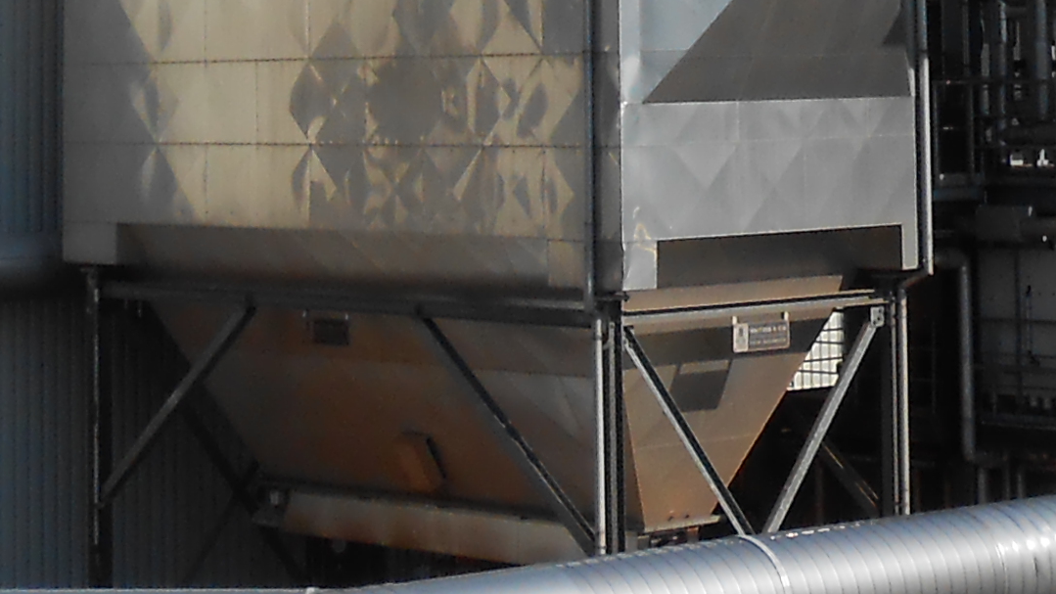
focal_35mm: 121
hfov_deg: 17.7
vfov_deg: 9.7
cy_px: -280
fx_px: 3388
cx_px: 703
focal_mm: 4.6
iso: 80
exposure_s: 1/1500
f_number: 3.5
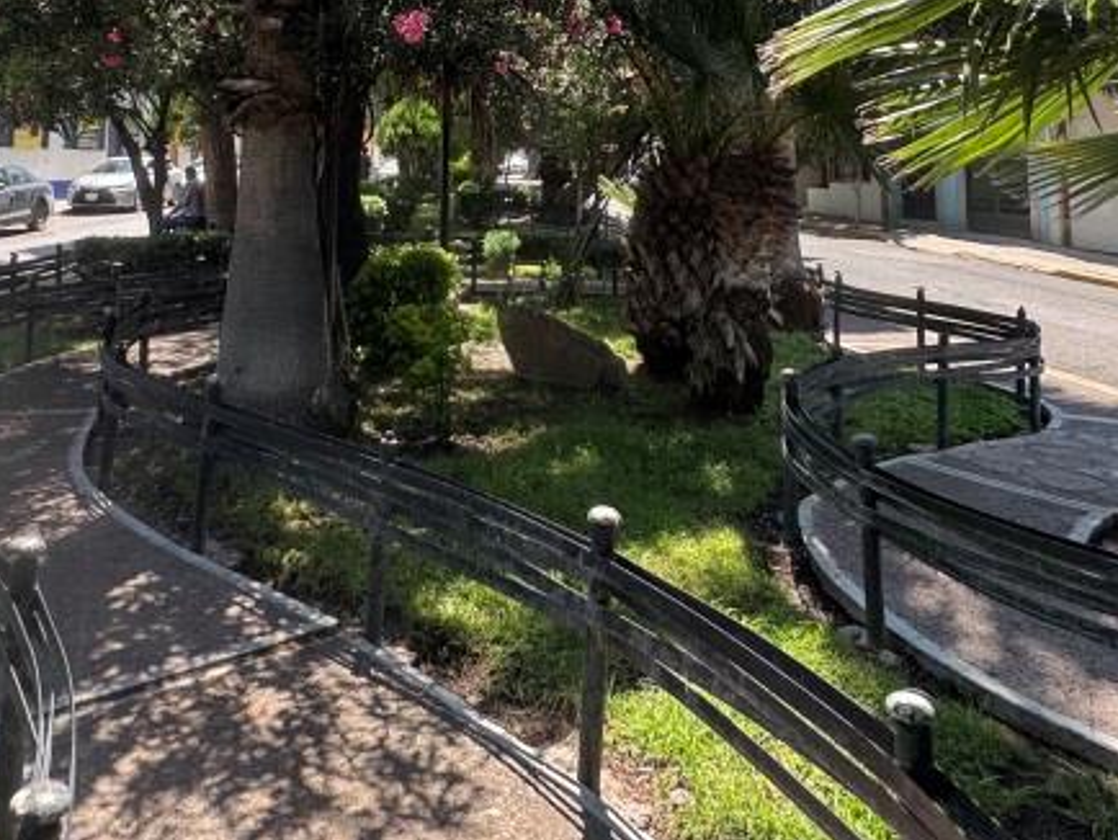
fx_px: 1066
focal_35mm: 33
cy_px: 33
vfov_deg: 38.9
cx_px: 464
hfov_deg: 55.0
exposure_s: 1/298
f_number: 2.2
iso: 40
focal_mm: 2.22
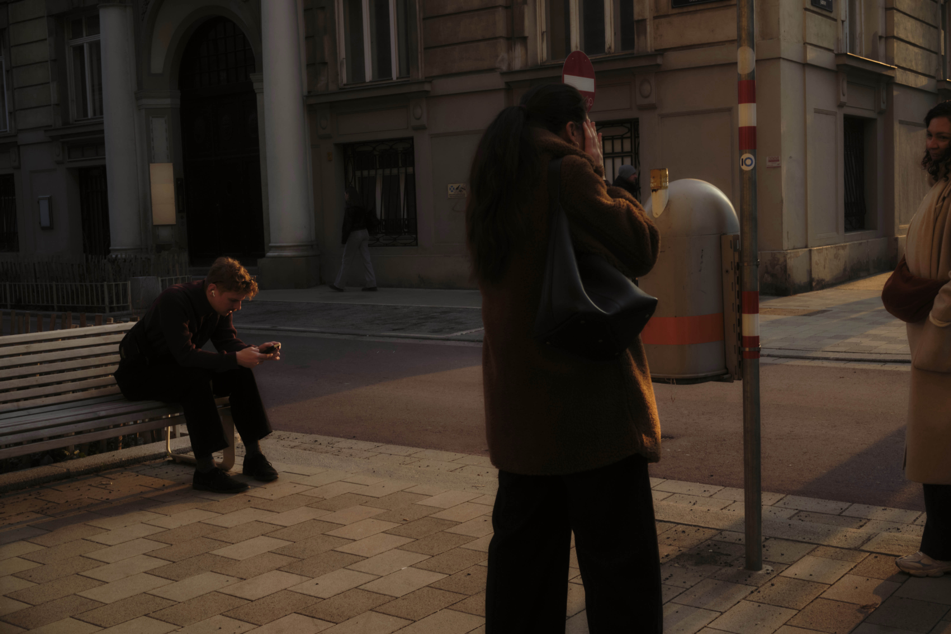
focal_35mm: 41
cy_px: 317
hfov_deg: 47.4
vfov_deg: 32.6
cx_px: 476
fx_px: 1083
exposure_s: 1/180
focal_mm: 27
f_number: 8
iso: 400
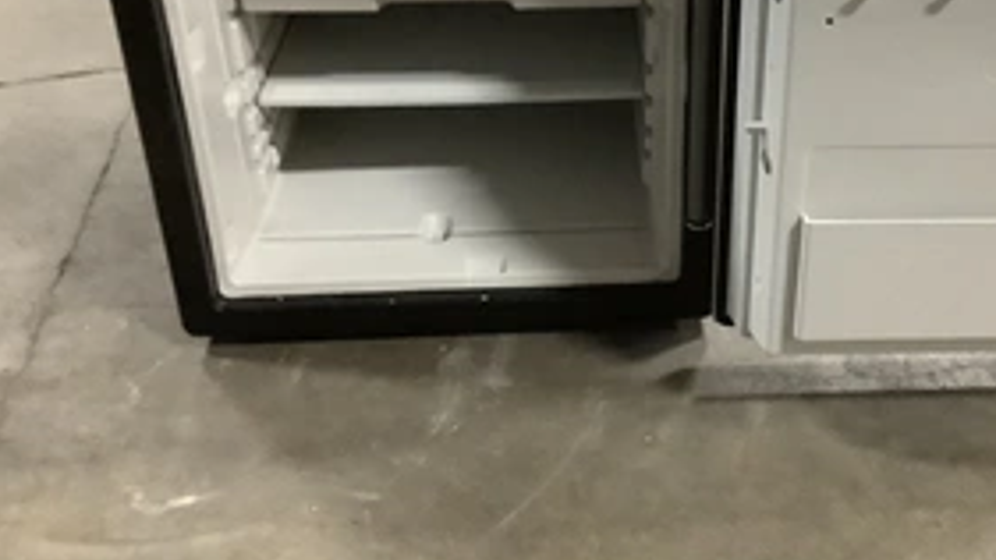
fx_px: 1268
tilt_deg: -30.2
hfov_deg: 42.3
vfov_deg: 24.7
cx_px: 673
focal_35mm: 48
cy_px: 167
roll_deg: +0.1
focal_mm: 3.3
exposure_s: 1/30
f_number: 2.4
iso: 500
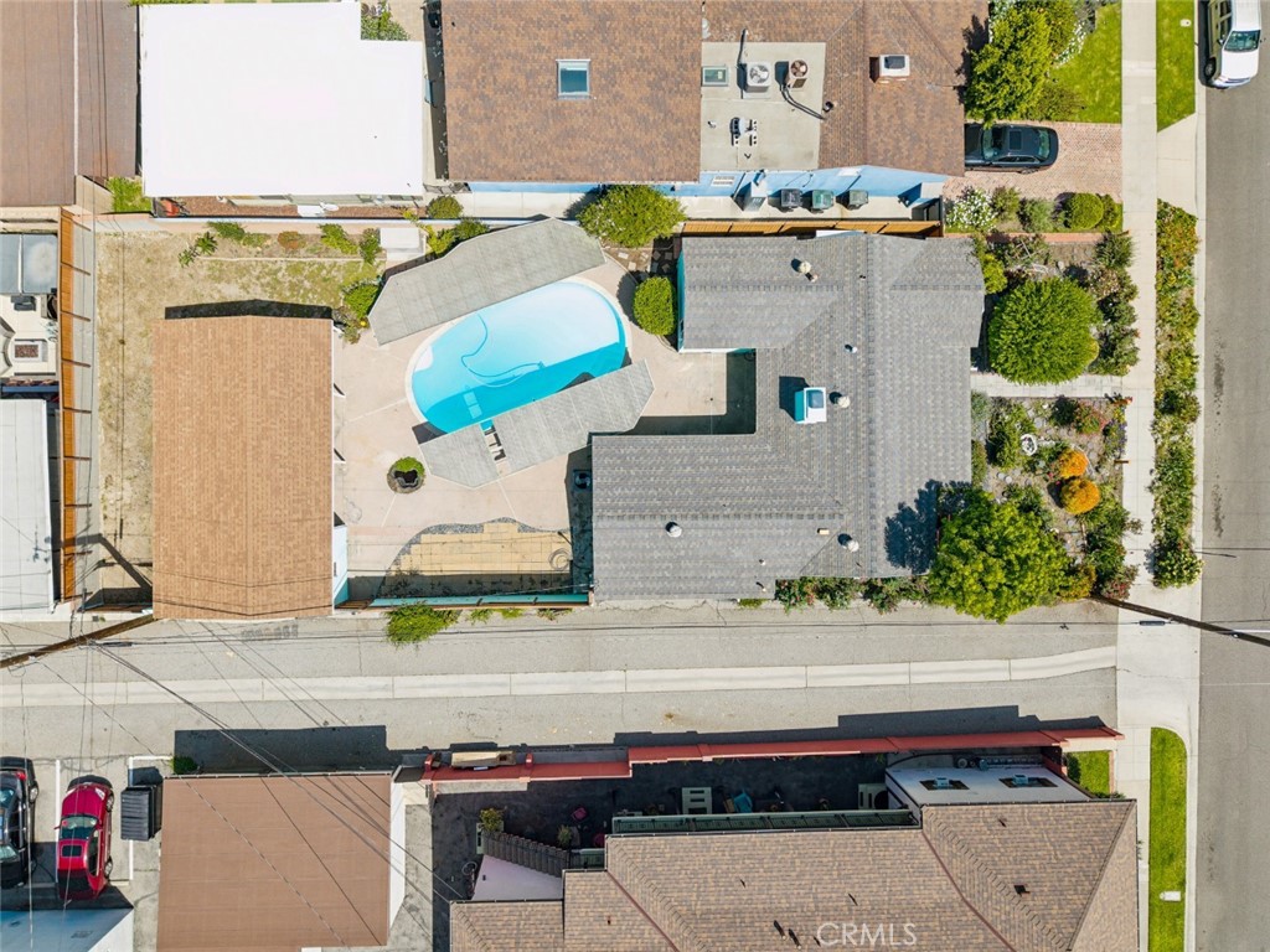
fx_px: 881
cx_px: 635
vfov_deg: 56.8
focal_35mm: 24
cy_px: 476
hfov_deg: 71.6
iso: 100
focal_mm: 8.7
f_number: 1.8
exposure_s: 1/60
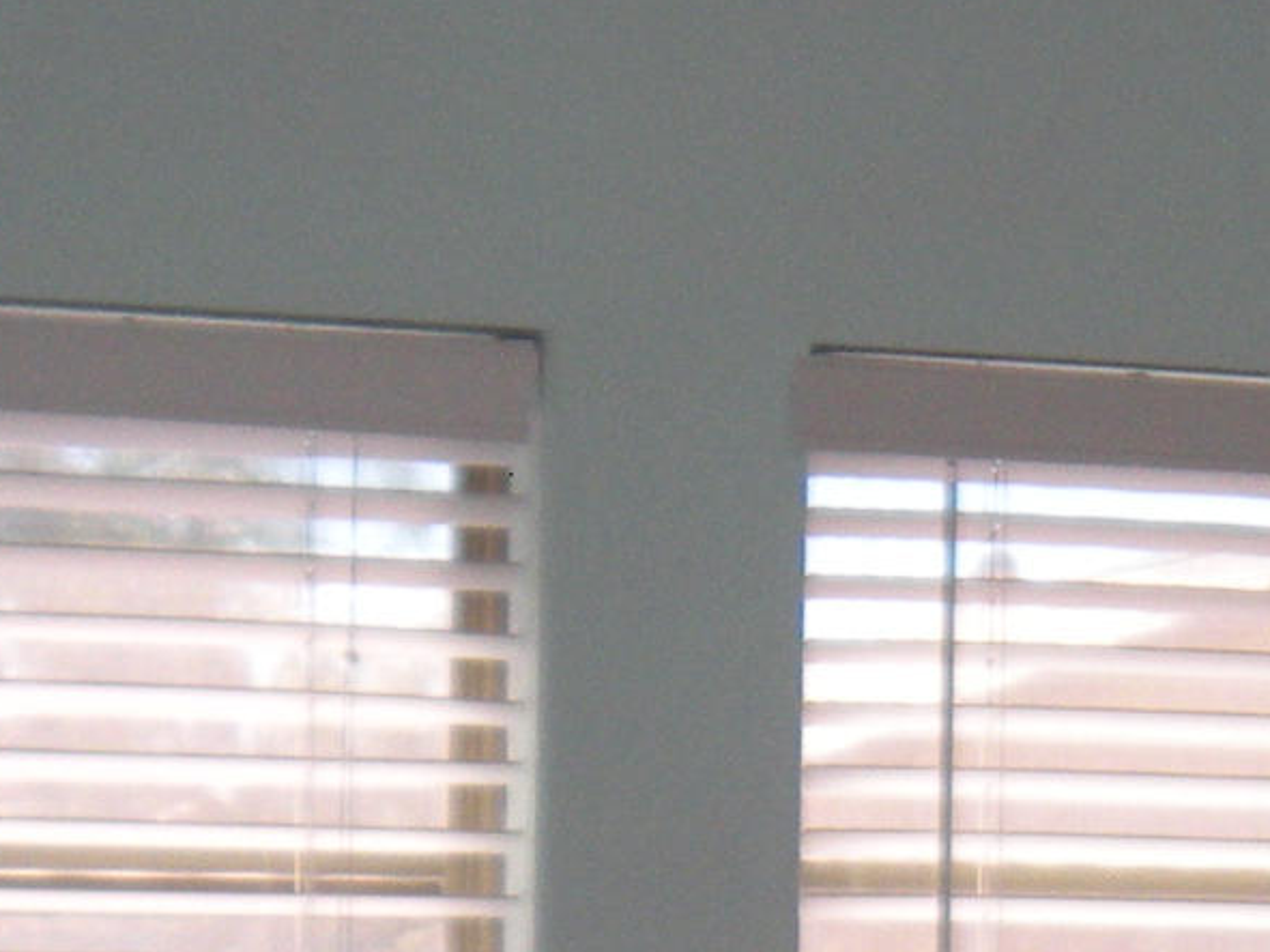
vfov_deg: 9.2
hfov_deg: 11.7
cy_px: 1350
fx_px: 5796
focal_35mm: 158
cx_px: 2214
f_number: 3.8
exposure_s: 1/59.8
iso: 108
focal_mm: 5.9
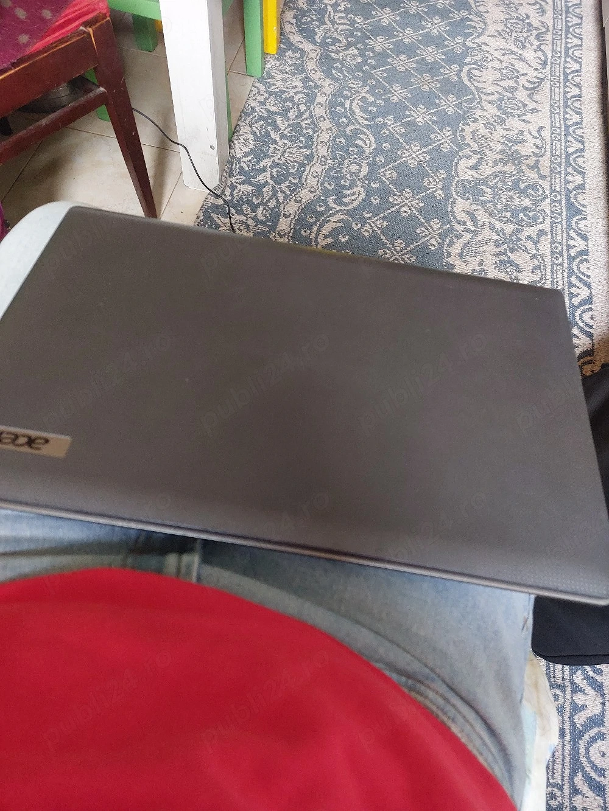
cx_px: 304
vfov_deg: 69.4
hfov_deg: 54.9
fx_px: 586
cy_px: 406
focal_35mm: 25
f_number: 1.8
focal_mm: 5.23
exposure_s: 1/25
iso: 500
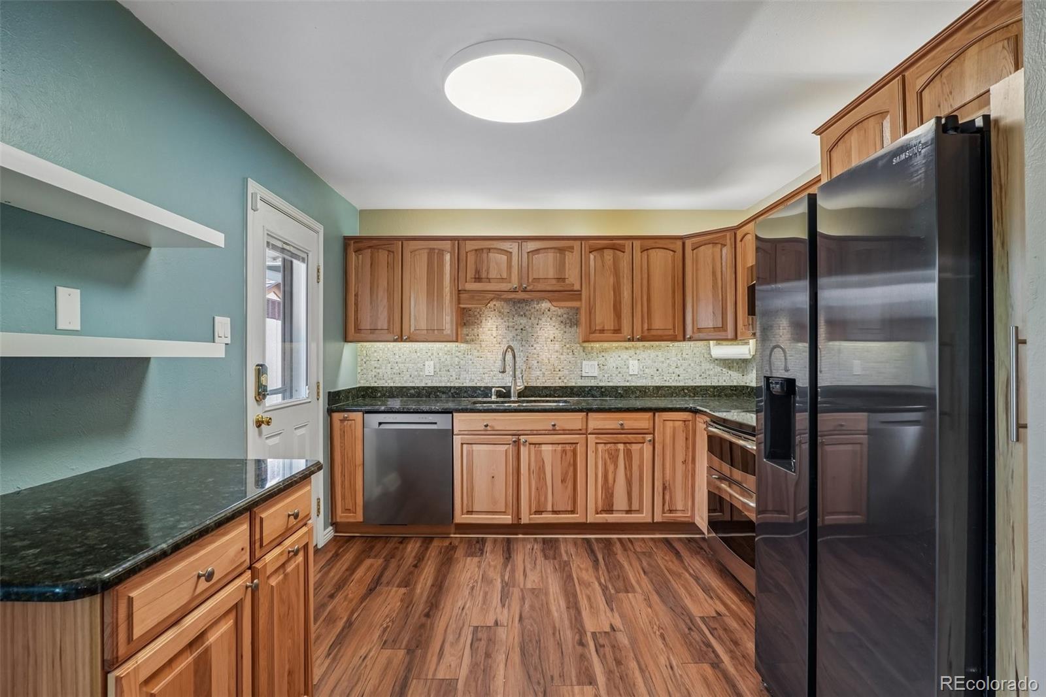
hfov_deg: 95.0
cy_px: 348
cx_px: 523
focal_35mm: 16
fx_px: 479
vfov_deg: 72.0
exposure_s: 1/20
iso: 500
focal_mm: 11
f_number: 8
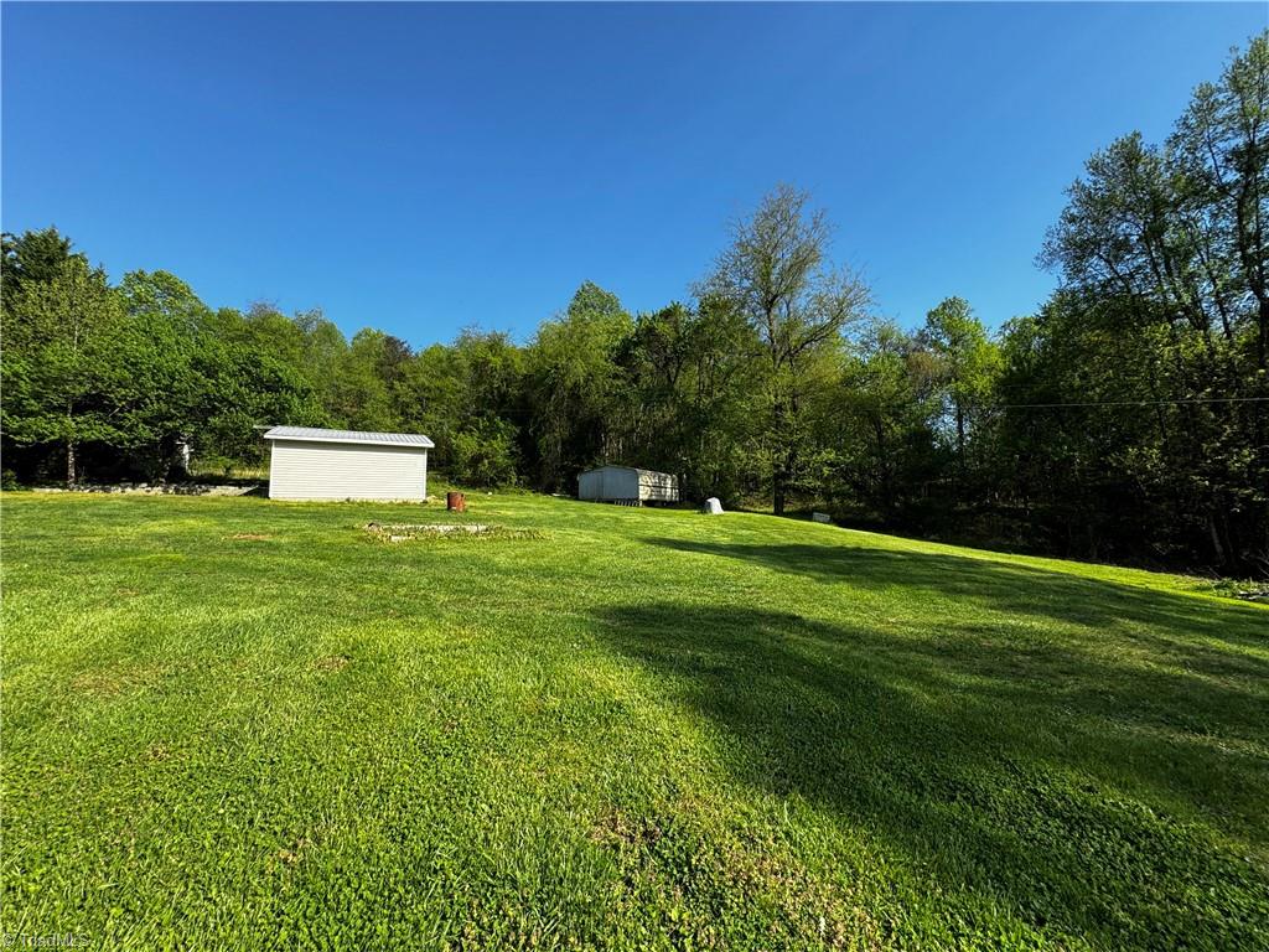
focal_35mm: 14
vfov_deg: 85.7
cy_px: 476
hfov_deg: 102.1
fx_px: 513
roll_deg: +0.1
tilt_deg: +5.4
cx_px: 634
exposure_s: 1/831
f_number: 2.2
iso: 50
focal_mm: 2.22
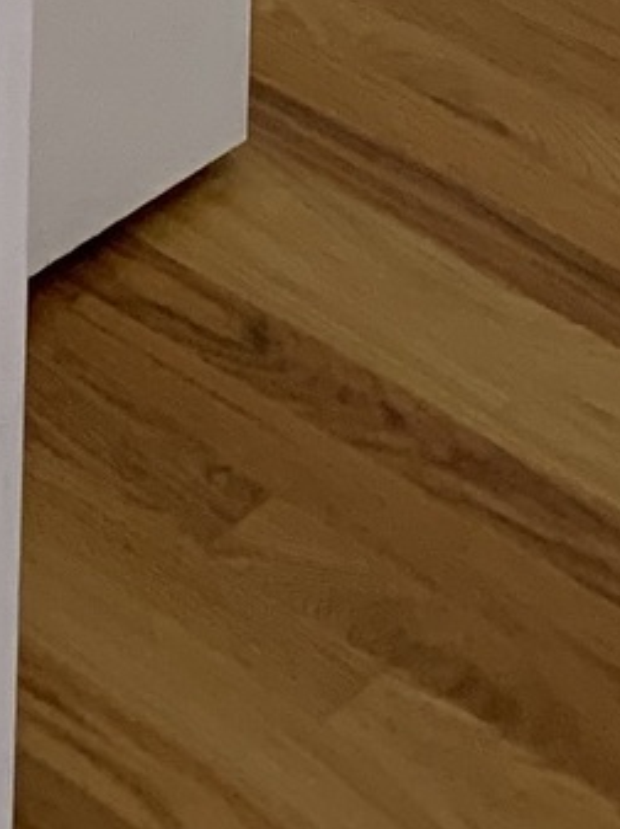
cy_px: -1865
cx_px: -467
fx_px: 4259
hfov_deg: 8.1
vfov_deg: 8.7
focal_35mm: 178
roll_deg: -0.5
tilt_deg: -7.4
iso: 100
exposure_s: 1/60
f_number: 1.8
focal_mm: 4.25
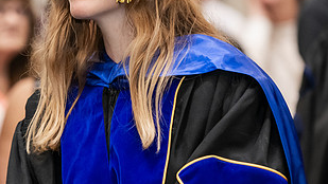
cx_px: 87
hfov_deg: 7.8
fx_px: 2392
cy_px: 11
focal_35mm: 275
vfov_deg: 4.4
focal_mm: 140
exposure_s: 1/200
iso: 2500
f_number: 3.2
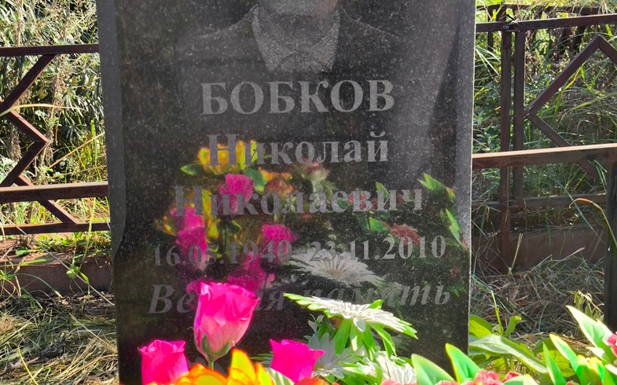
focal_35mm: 54
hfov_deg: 37.5
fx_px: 908
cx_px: 312
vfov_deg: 23.9
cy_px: 223
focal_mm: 4.71
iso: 50
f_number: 1.7
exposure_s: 1/499
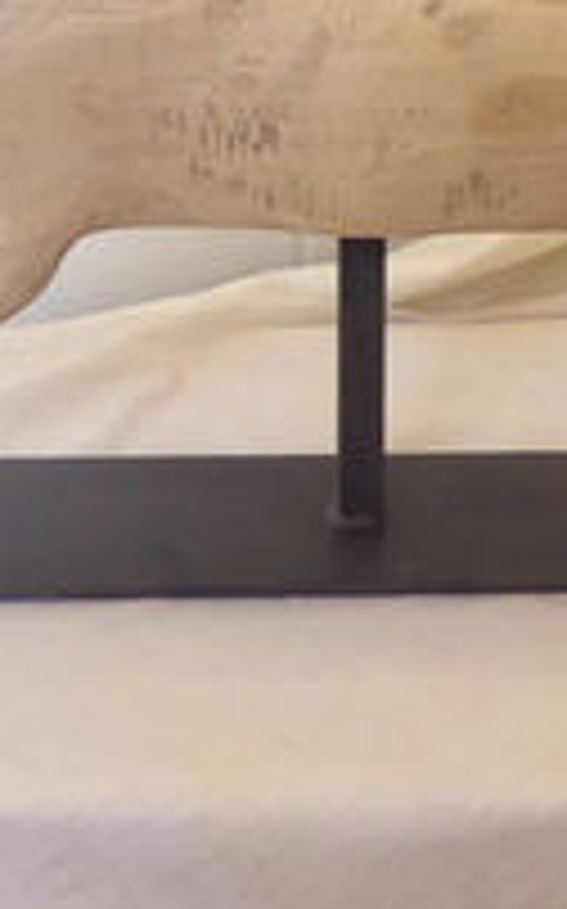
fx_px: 2501
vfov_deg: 19.9
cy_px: -32
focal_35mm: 101
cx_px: 302
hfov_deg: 12.9
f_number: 3.5
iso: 400
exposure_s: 1/40
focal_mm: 5.4
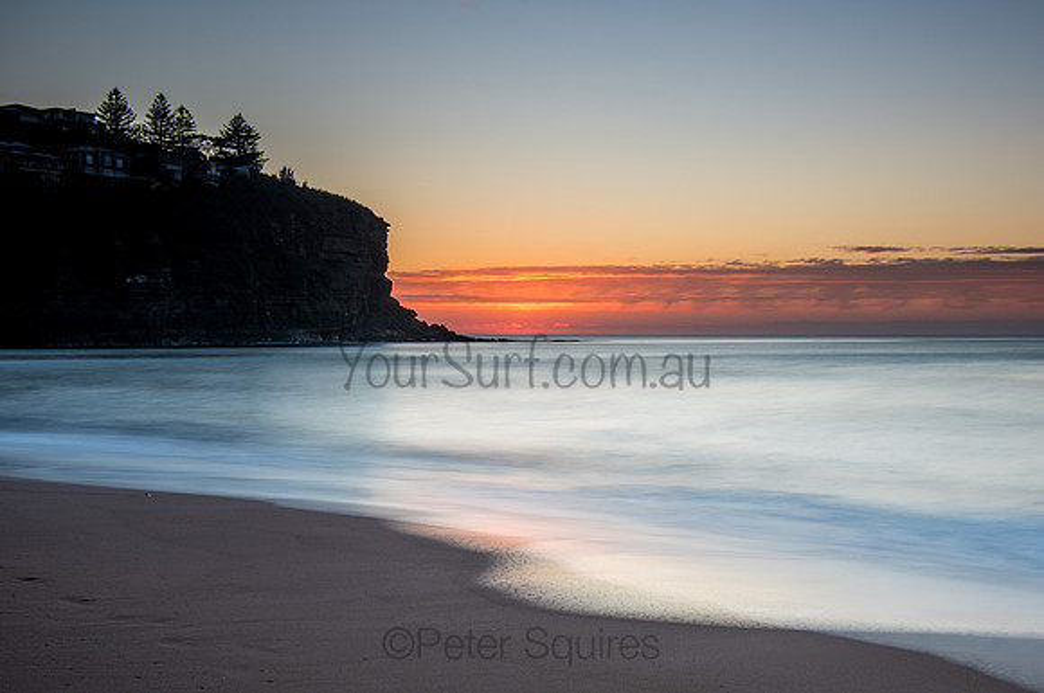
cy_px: 402
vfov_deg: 28.1
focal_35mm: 48
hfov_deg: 40.8
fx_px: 1382
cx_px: 711
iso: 31
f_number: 11
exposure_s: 13
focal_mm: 35
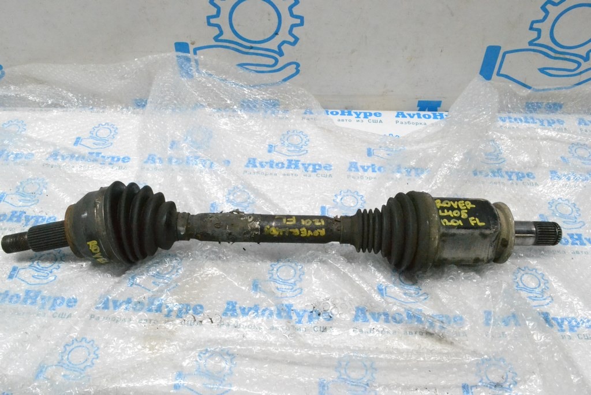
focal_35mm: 33
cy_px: 198
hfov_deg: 57.2
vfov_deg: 40.0
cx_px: 296
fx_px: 542
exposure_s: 1/160
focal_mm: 22
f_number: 11
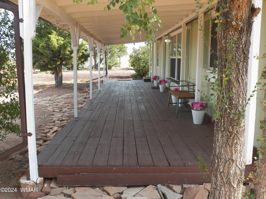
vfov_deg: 40.7
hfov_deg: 52.6
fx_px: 269
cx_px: 133
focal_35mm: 35
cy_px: 100
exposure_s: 1/200
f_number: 4
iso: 125
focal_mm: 6.3
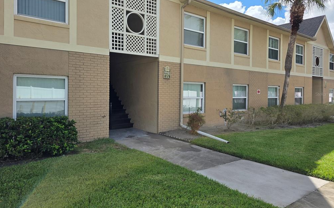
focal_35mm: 25
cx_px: 164
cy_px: 94
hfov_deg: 72.6
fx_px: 228
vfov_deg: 49.2
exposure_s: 1/4889
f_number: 1.7
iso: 80
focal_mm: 6.3
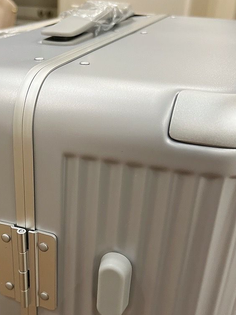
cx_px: 54
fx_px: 400
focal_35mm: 44
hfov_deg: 32.2
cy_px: 198
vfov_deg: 42.6
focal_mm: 5.7
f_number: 1.5
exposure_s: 1/60
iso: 250
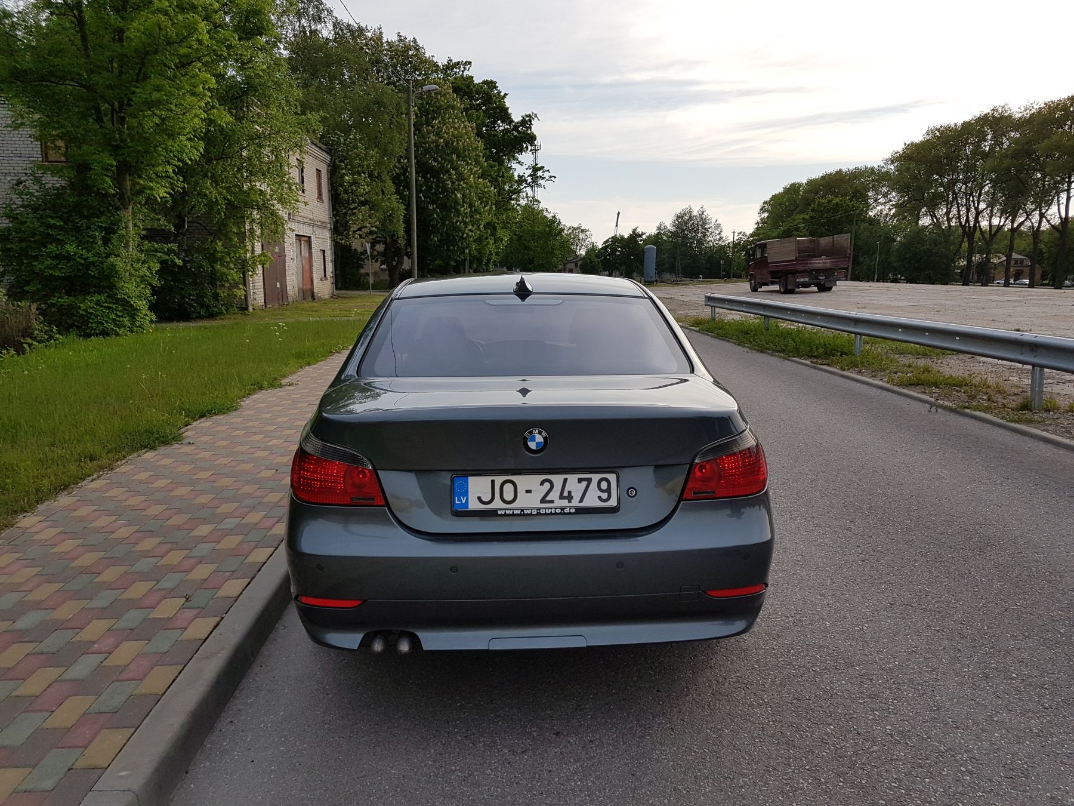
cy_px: 403
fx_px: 807
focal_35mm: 26
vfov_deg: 53.1
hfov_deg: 67.3
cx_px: 537
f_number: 1.7
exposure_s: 1/2028
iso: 40
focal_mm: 4.2
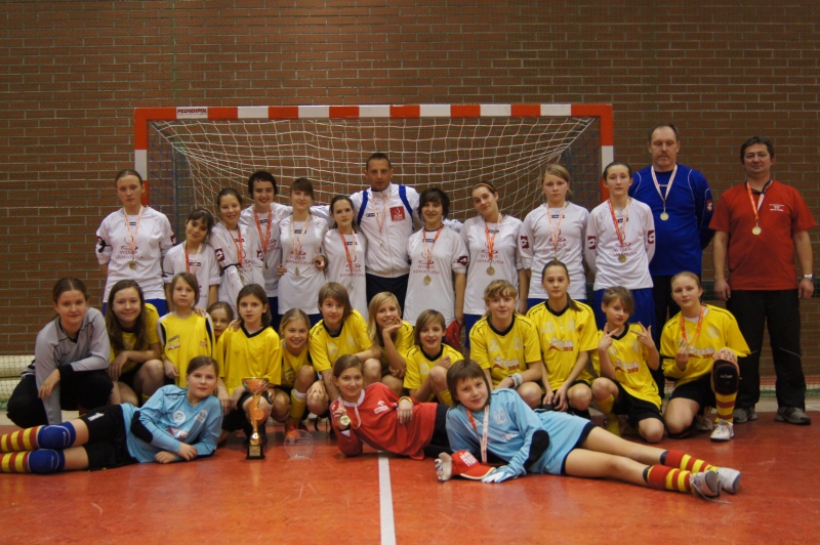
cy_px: 272
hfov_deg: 49.6
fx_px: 888
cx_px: 410
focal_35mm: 39
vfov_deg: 34.2
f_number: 4.5
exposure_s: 1/125
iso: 1600
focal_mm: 26
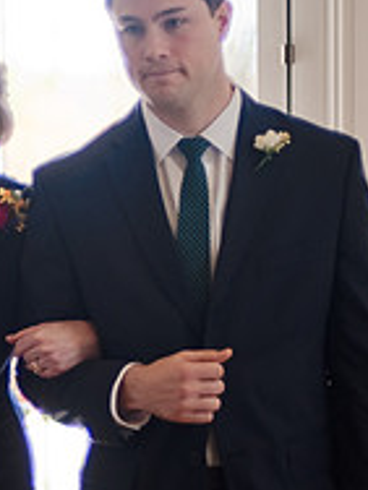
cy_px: 305
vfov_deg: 17.1
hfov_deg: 12.8
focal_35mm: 115
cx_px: 60
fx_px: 1630
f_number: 1.4
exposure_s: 1/800
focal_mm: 50
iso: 200
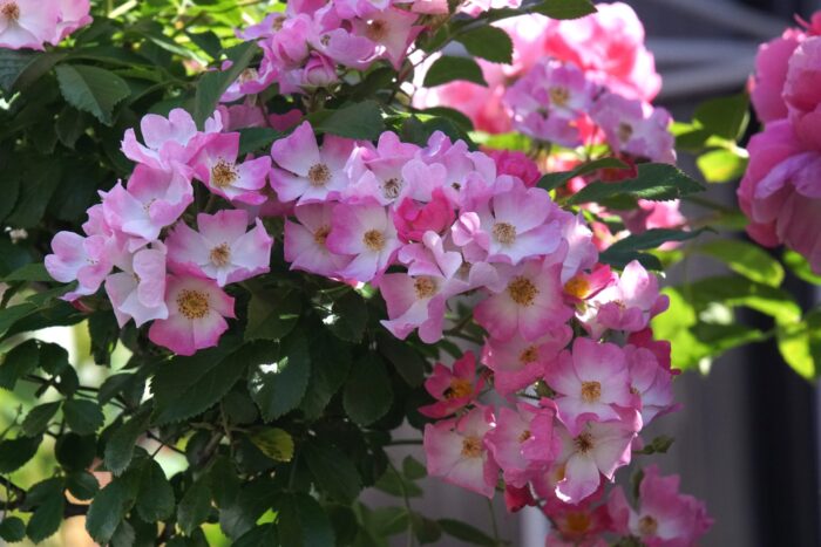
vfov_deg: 9.2
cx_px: 410
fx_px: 3421
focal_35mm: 150
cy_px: 274
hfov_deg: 13.7
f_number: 10
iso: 1000
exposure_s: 1/160
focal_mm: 100
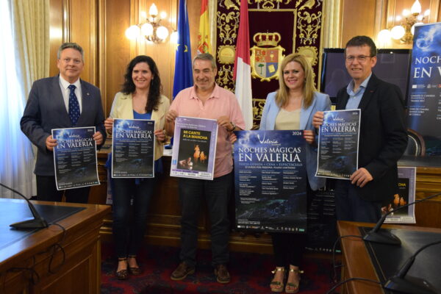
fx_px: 478
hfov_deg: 49.6
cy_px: 147
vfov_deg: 34.2
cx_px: 220
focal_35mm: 39
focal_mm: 26
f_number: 4.5
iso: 3200
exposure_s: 1/80
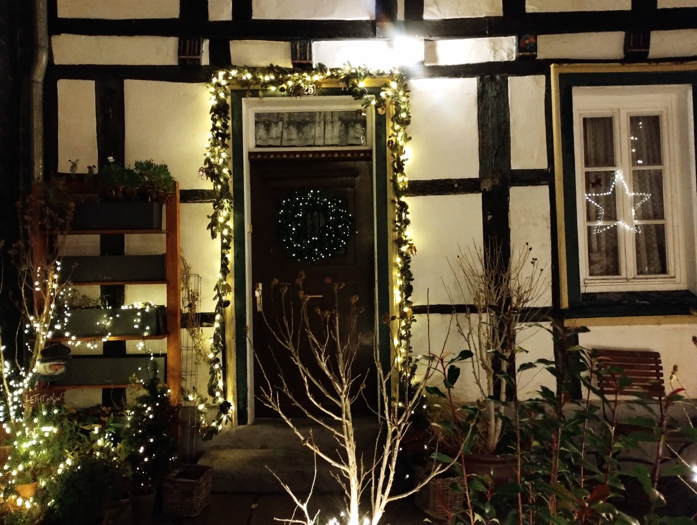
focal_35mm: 28
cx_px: 348
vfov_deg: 49.9
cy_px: 262
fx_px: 565
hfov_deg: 63.4
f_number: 1.8
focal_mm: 4.27
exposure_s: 1/14
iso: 4306
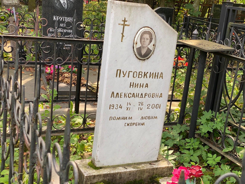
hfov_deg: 36.8
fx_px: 368
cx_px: 122
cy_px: 92
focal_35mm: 52
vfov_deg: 28.0
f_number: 2
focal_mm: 6
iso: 40
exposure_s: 1/122
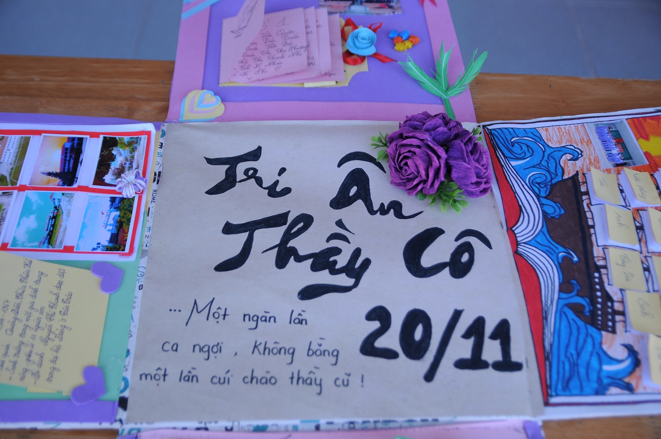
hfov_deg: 48.0
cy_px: 220
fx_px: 743
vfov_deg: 32.9
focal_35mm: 40
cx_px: 330
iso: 250
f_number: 2.8
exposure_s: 1/400
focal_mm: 27
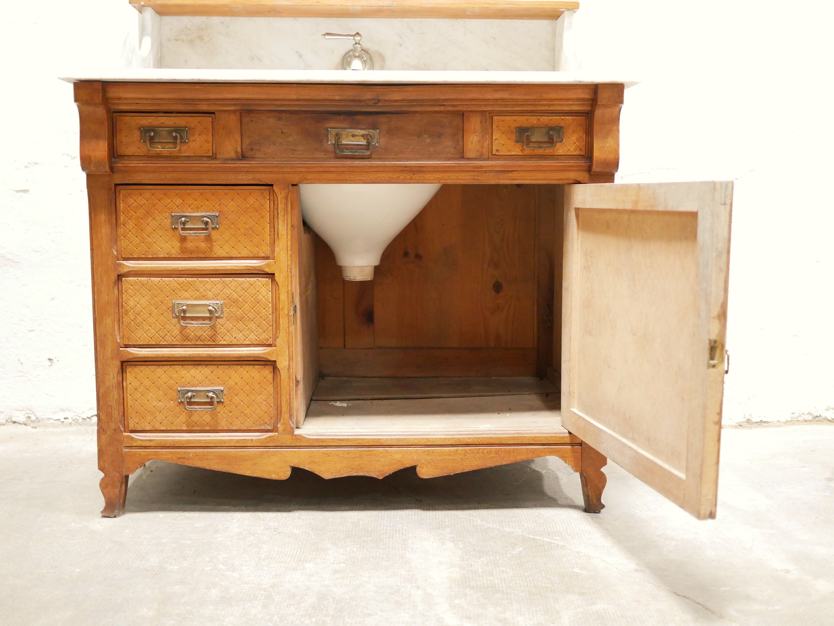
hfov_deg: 46.8
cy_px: 313
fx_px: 964
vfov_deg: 36.0
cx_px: 417
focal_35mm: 40
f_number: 1.7
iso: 2000
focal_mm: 20
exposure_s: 1/60
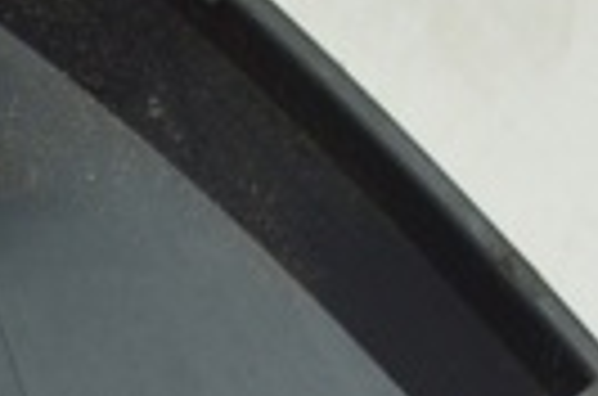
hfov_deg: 11.9
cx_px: 319
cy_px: 844
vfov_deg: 7.5
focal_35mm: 173
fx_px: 2867
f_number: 4
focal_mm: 24
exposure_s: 1/60
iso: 400
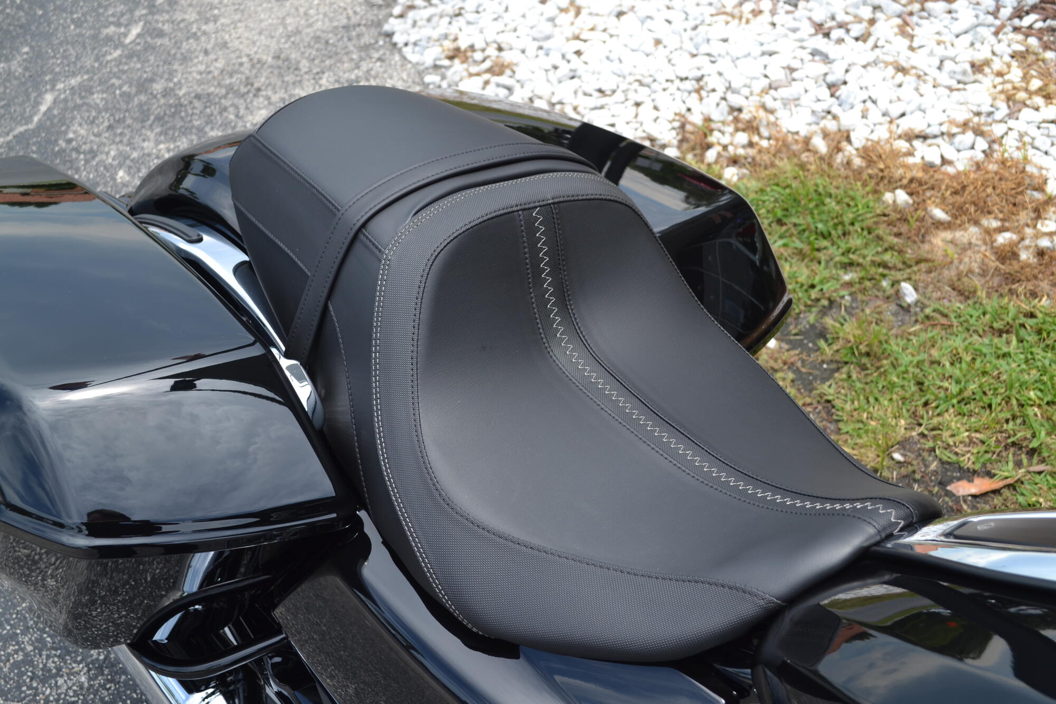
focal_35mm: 44
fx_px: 1276
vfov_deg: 30.8
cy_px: 352
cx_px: 528
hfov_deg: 45.0
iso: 100
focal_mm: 29
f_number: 6.3
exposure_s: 1/160
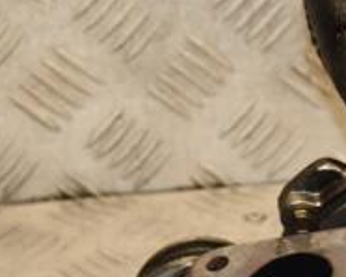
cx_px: 327
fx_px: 2889
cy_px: 218
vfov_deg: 5.5
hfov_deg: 6.8
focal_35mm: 282
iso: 800
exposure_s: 1/200
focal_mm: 62
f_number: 5.6
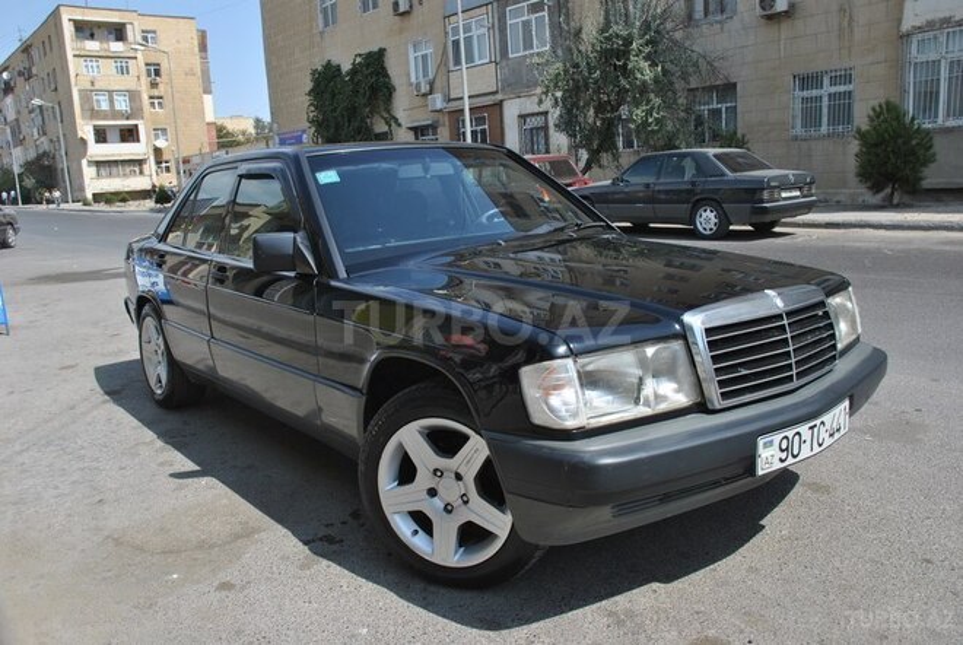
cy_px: 322
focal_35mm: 30
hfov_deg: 61.9
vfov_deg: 43.7
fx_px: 804
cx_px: 482
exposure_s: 1/250
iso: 100
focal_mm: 20
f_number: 8
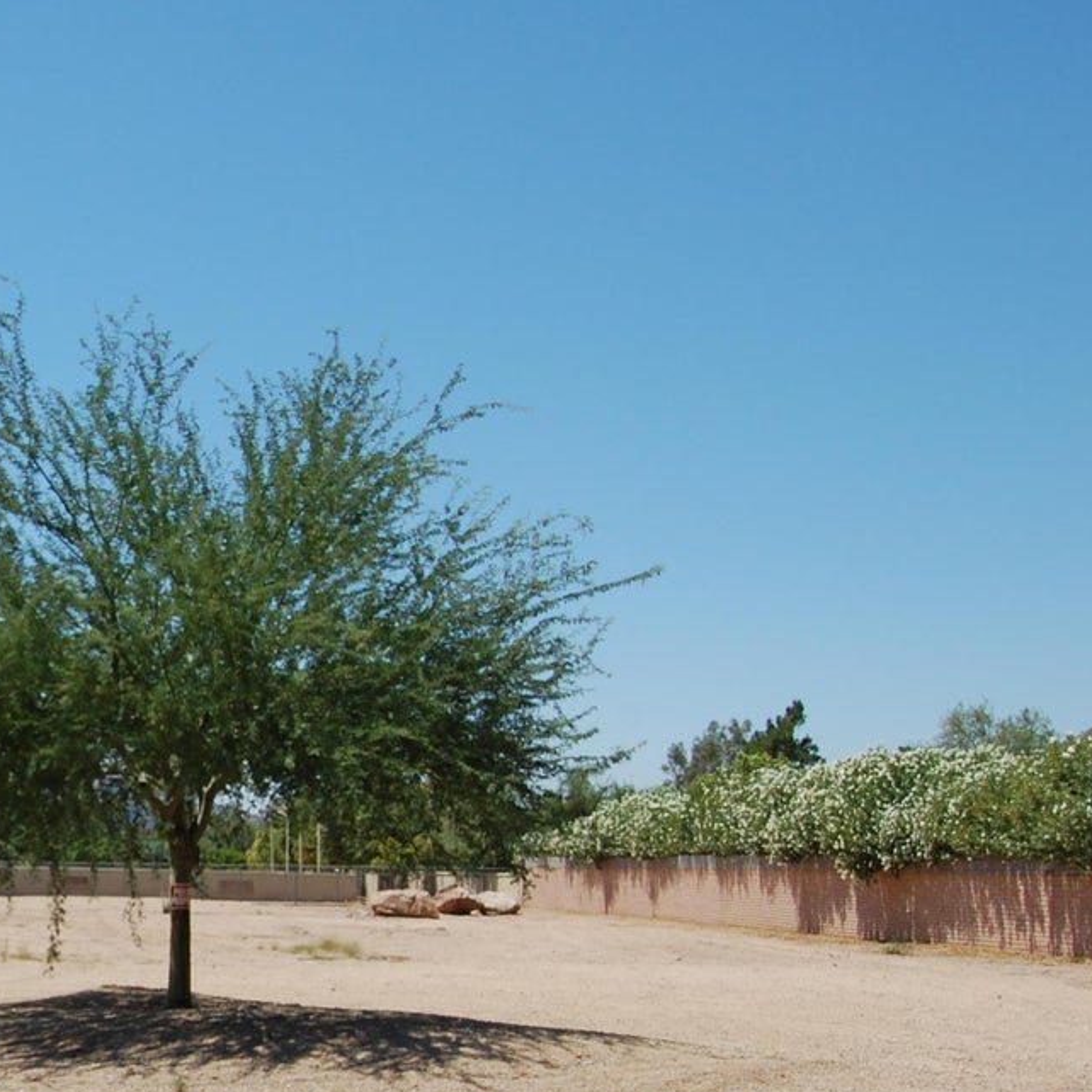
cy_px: 760
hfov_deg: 28.2
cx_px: -123
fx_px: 1963
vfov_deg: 30.8
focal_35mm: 55
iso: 200
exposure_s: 1/400
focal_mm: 18
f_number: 10
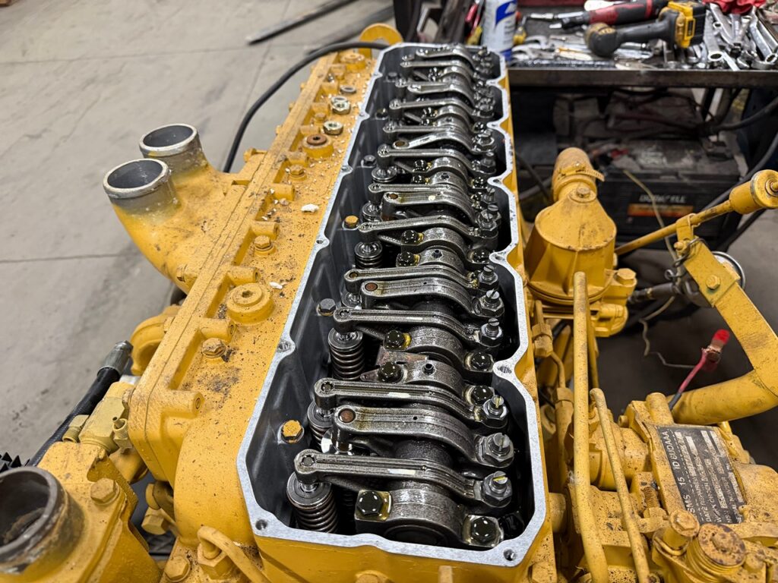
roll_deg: +5.6
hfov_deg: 71.6
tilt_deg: -42.1
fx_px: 539
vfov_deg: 56.8
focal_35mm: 24
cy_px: 292
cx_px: 389
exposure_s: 1/60
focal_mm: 6.76
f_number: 1.78
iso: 400
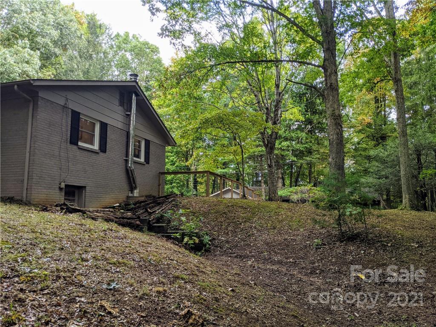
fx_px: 340
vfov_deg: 51.4
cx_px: 218
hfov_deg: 65.3
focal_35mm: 27
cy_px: 164
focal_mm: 4.38
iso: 49
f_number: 1.73
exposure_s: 1/63.8
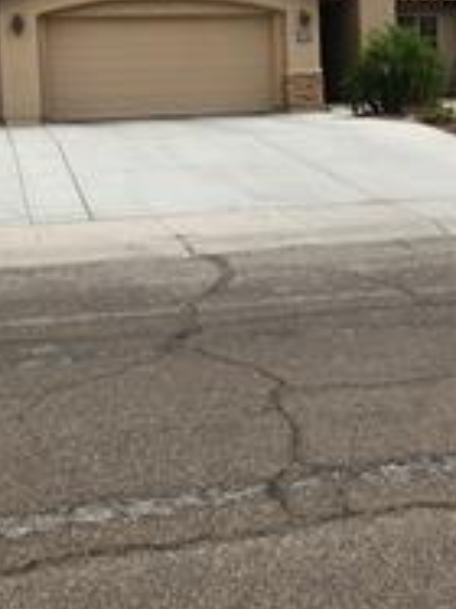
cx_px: 267
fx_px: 1037
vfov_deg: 31.8
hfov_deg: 24.8
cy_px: 120
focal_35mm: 59
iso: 20
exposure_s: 1/3427
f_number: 1.8
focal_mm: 5.4
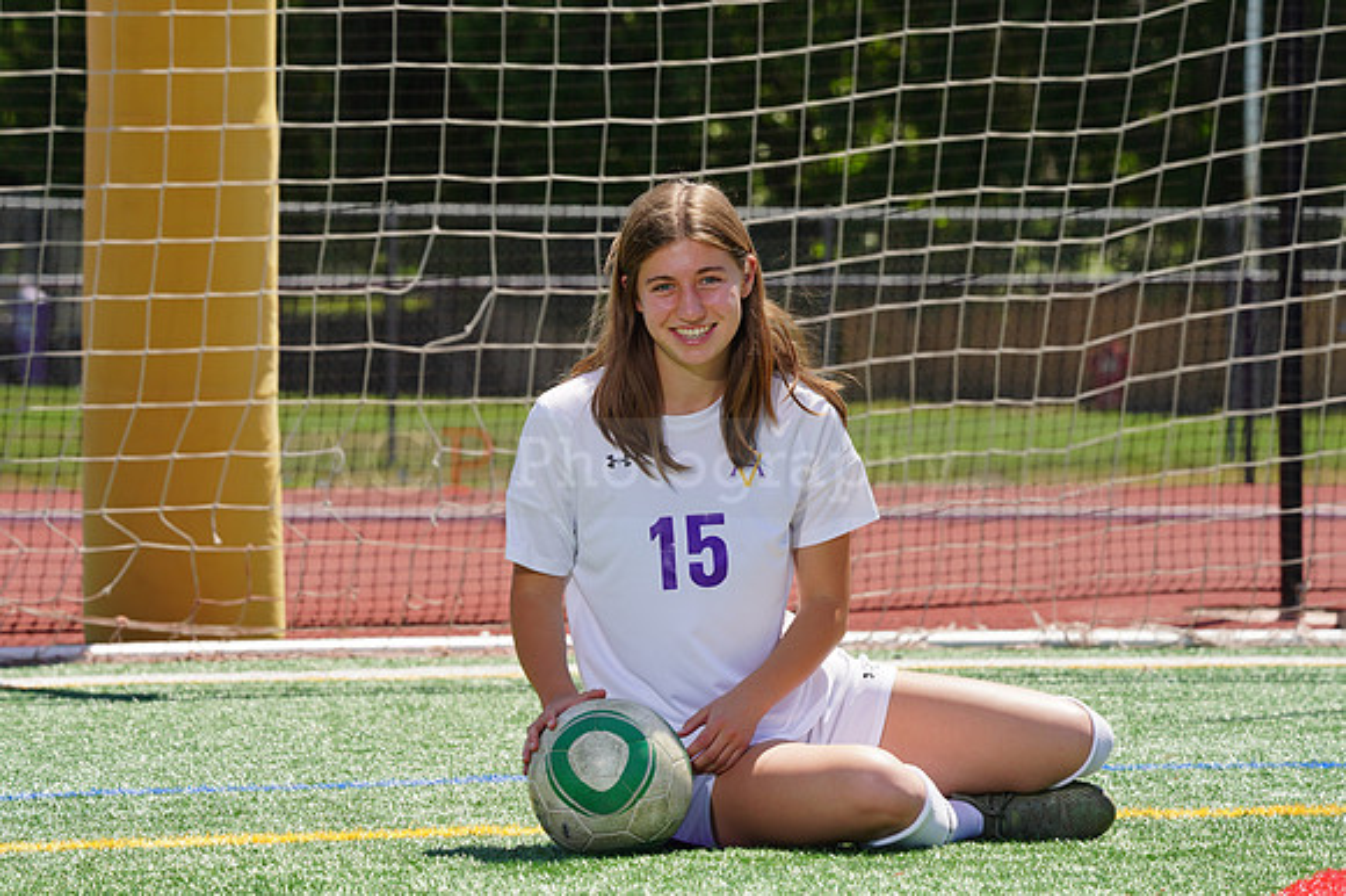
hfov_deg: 8.0
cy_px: 448
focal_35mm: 256
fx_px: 9566
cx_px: 673
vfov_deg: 5.4
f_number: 13
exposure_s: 1/250
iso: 200
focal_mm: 256
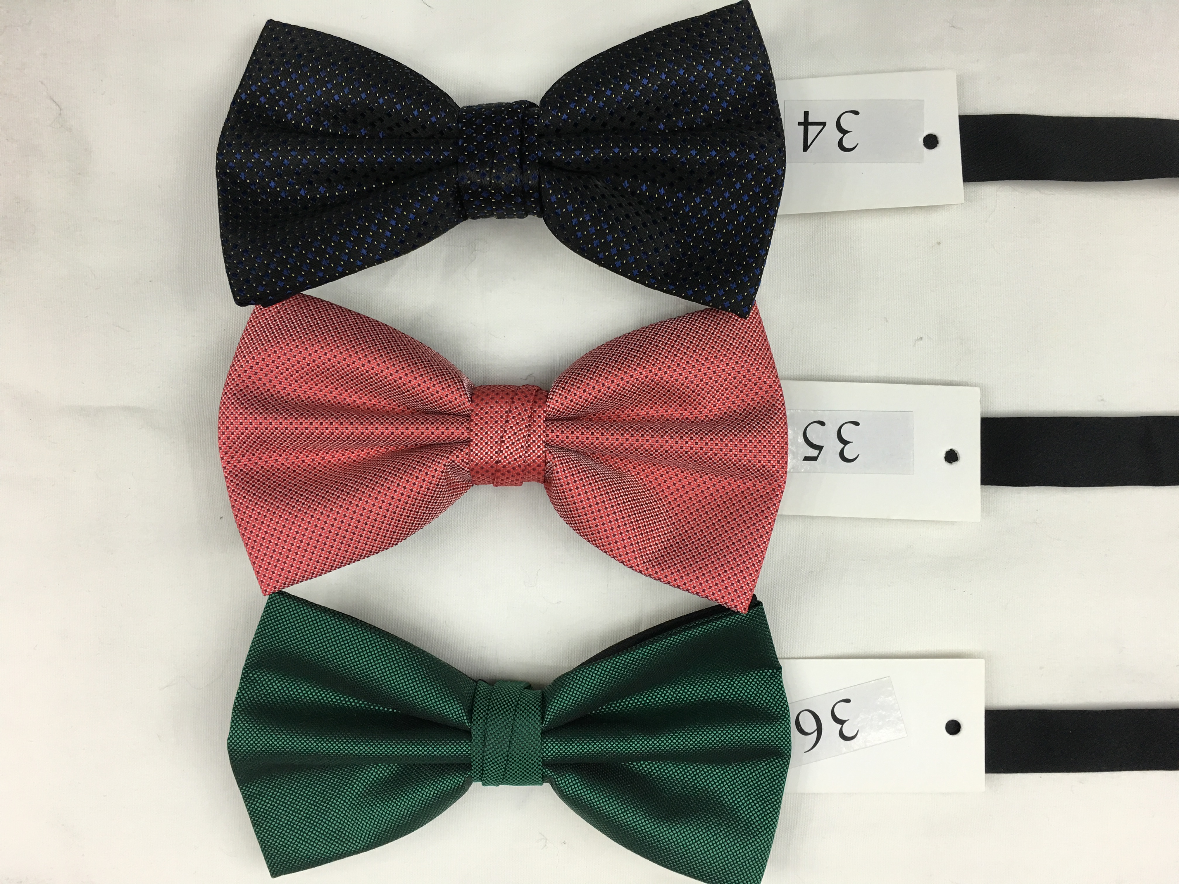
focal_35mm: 29
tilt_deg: -82.7
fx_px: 988
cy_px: 442
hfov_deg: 61.7
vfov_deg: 48.2
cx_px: 590
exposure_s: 1/33
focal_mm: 4.15
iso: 50
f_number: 2.2
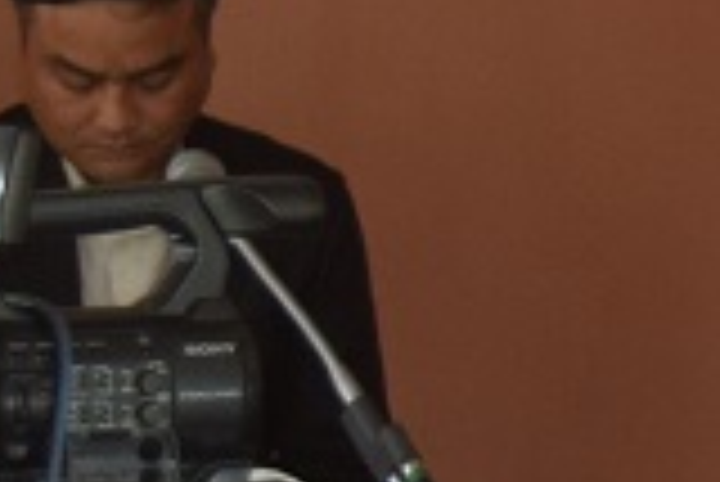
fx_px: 5808
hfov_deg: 6.5
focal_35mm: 290
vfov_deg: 4.7
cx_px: 2110
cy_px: 223
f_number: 4.2
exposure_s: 1/60
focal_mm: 31
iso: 1000
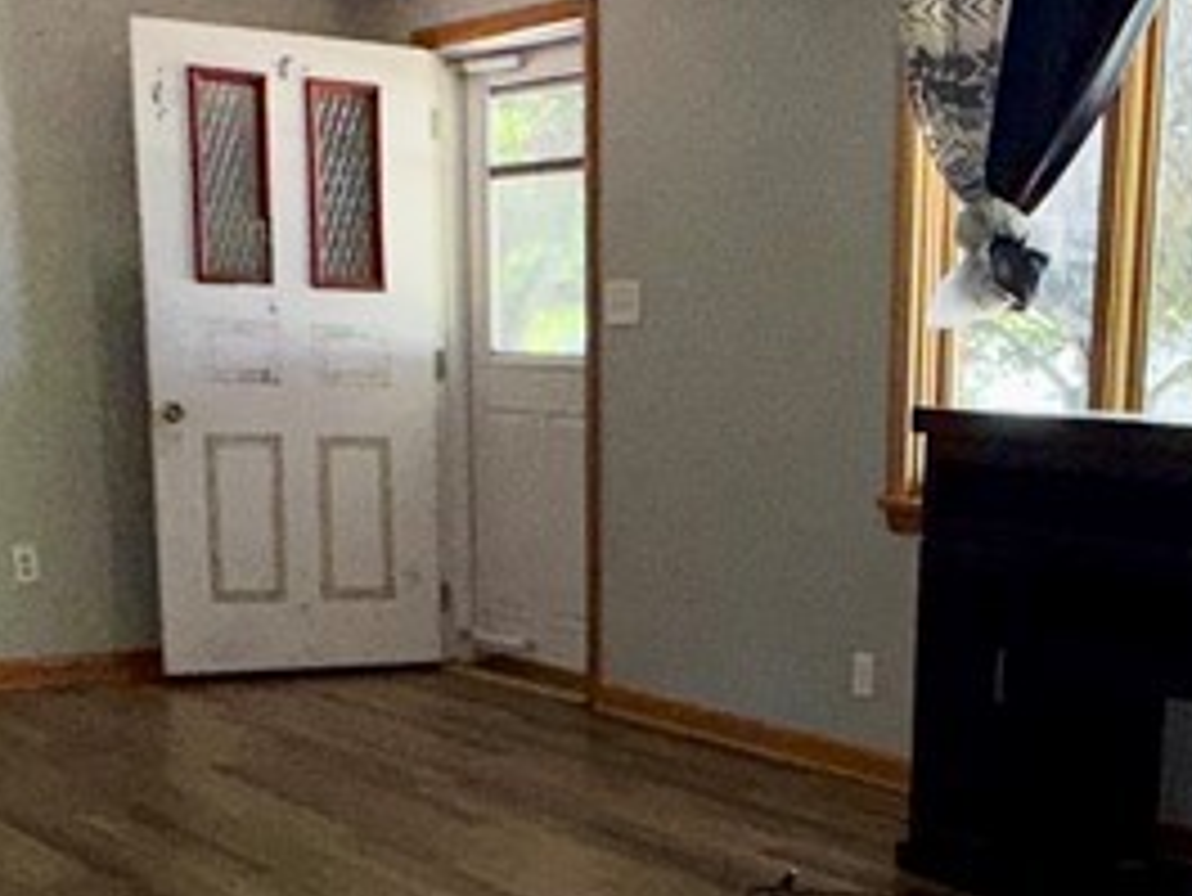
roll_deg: -1.8
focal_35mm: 54
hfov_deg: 34.7
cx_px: 900
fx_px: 1860
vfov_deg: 26.3
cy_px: 788
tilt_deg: -12.6
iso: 80
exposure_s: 1/117
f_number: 2.2
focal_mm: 2.22
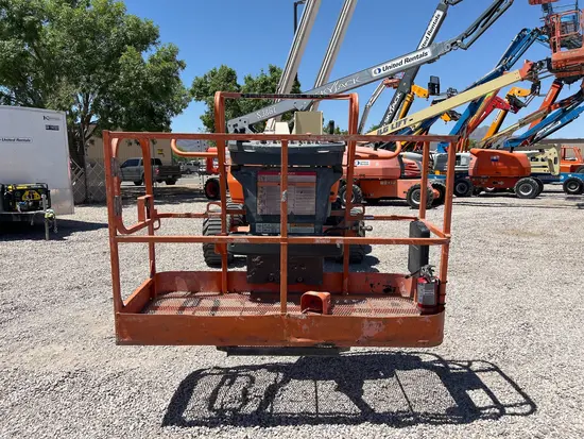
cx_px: 292
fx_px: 439
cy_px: 220
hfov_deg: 67.3
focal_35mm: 26
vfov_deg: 53.1
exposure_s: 1/3876
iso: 50
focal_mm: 5.1
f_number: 1.6
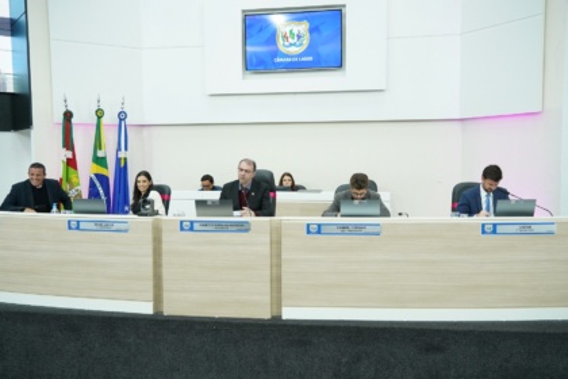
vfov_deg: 34.2
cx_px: 284
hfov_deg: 49.6
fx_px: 615
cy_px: 190
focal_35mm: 39
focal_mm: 39
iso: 4000
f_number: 6.3
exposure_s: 1/125
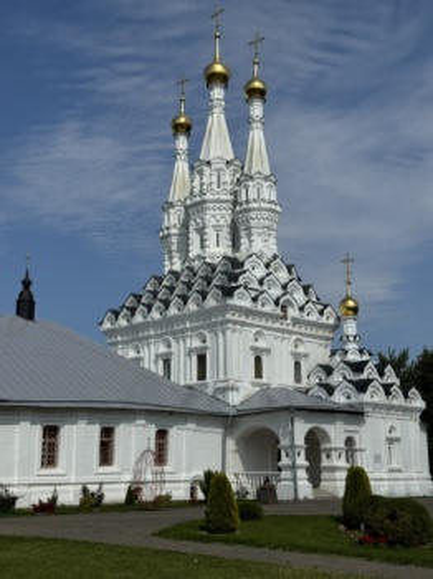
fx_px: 802
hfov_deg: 30.2
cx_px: 216
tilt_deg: +11.9
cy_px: 290
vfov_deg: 39.7
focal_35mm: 48
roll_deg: -0.4
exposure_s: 1/12500
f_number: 1.78
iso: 64
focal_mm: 6.76
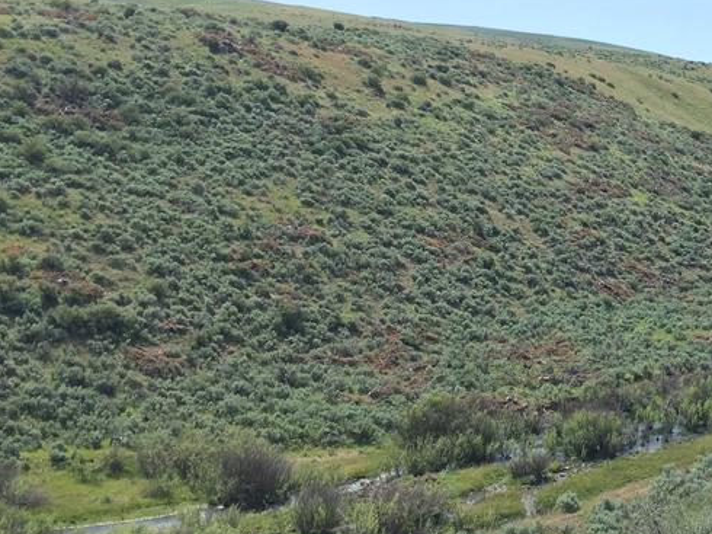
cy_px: 235
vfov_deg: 19.1
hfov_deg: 23.6
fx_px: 1583
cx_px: 801
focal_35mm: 77
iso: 25
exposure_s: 1/732
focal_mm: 4.15
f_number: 2.2
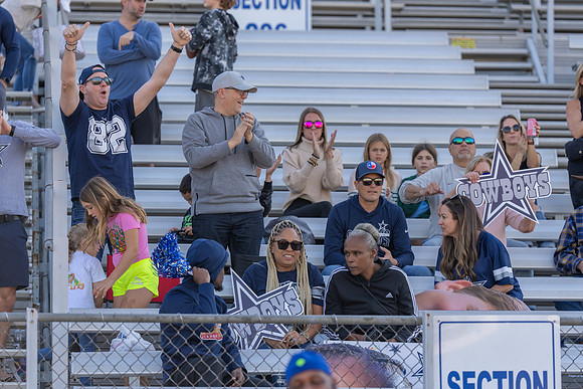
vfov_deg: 8.2
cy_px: 194
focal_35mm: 167
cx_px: 292
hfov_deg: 12.3
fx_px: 2705
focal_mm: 155
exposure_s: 1/500
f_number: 3.2
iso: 100
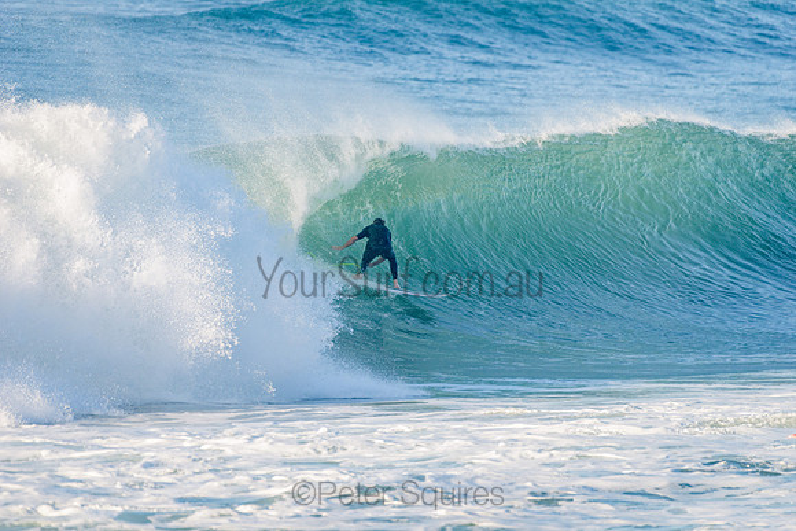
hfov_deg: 4.1
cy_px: 266
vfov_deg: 2.8
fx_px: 11058
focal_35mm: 500
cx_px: 398
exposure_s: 1/1600
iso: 280
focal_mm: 500
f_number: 5.6
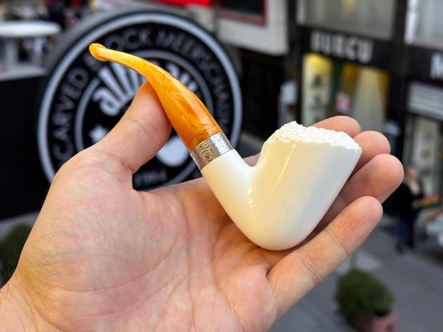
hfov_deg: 39.7
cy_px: 166
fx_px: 614
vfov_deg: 30.3
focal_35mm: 48
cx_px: 222
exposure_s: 1/100
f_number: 1.78
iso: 50
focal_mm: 6.86
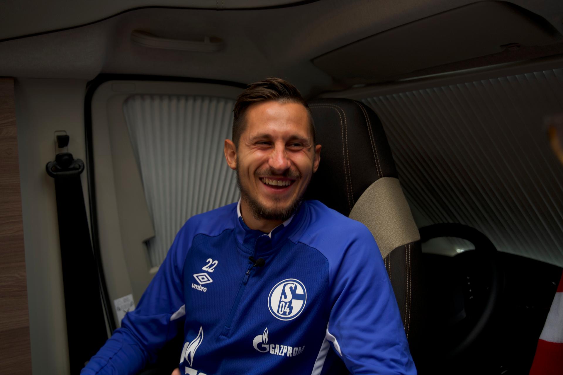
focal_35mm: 39
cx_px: 282
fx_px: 610
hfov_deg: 49.6
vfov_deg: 34.2
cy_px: 188
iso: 400
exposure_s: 1/100
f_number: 2.8
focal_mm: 39
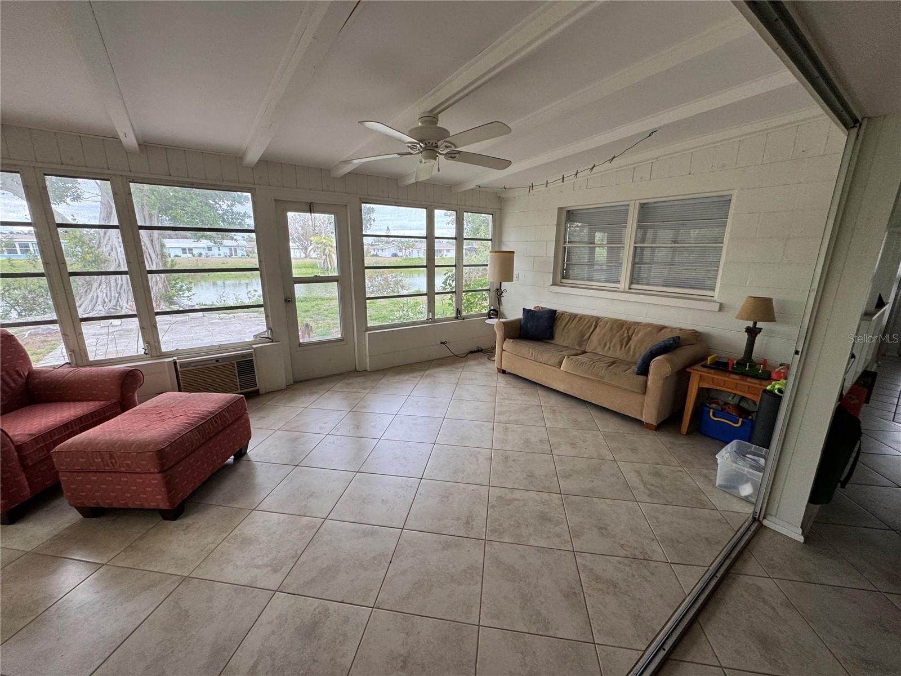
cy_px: 338
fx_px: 364
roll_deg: -0.6
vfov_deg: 85.7
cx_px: 450
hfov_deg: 102.1
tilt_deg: -14.1
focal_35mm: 14
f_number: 2.2
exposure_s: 1/99
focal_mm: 2.22
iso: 125
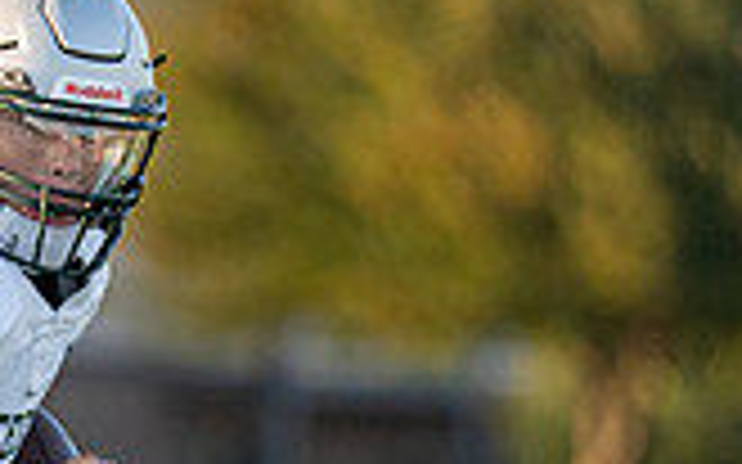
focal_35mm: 1187
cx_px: -87
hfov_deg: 1.8
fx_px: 23995
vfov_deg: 1.1
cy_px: 480
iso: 400
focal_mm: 185
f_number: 2.8
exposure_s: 1/2500
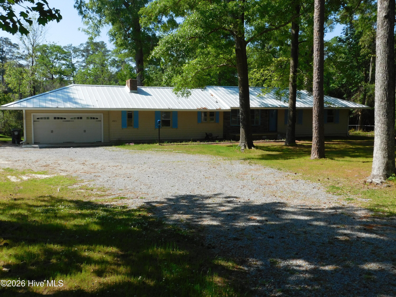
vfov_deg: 39.7
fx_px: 412
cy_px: 148
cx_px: 198
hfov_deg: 51.4
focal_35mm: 36
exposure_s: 1/1000
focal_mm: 6.3
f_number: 3.5
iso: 125
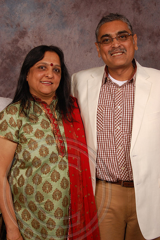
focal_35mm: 52
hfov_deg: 25.7
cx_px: 80
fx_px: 350
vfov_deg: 37.9
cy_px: 120
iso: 400
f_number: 5.6
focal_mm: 35
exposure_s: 1/200
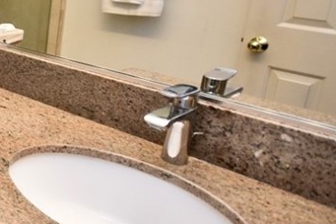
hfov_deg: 29.7
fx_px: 420
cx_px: -148
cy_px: 35
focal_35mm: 45
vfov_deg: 29.0
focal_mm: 10
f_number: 4
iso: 1100
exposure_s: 1/125
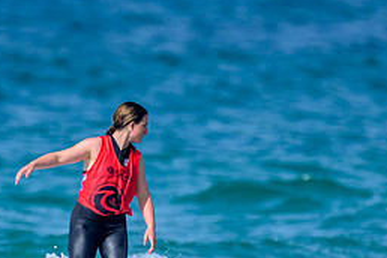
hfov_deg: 0.8
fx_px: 26550
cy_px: 246
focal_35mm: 2470
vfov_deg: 0.6
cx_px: 84
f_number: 6.3
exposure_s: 1/2000
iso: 220
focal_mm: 800
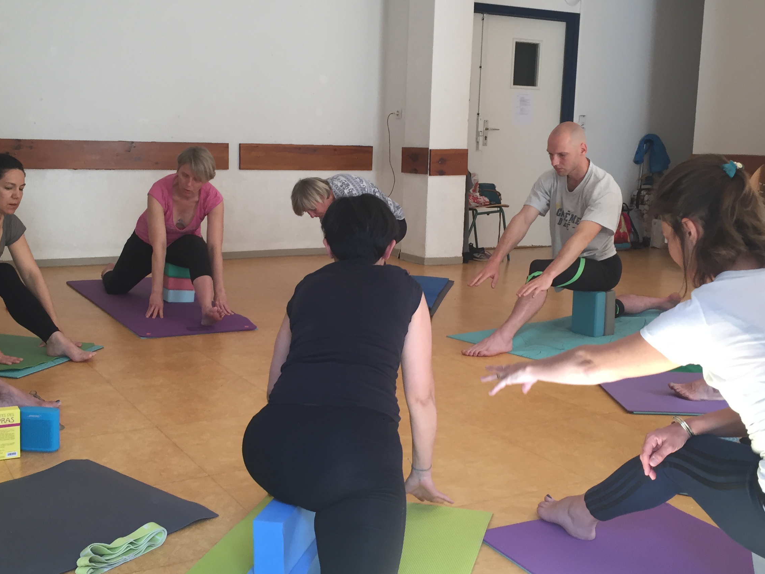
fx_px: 928
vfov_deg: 34.3
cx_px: 346
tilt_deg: -8.1
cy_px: 280
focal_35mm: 42
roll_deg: -2.6
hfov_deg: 44.7
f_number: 2.2
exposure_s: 1/40
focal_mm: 4.15
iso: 32
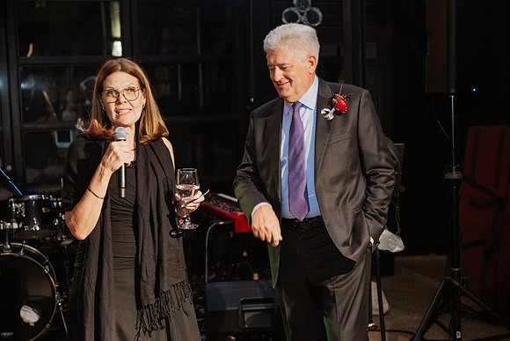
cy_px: 170
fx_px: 793
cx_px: 255
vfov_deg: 24.2
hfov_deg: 35.6
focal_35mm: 56
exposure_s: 1/160
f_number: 3.2
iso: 4000
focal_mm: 56
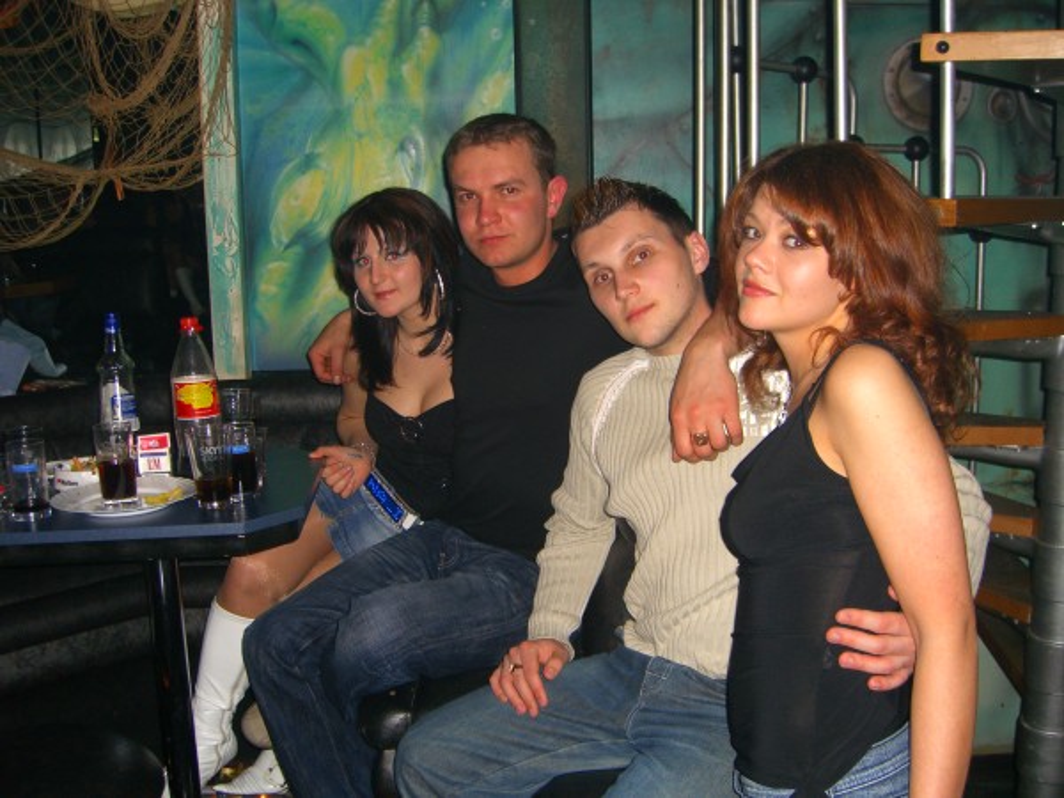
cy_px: 399
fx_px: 1168
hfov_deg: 49.0
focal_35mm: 38
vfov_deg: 37.7
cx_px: 532
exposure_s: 1/60
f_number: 2.8
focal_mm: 7.9
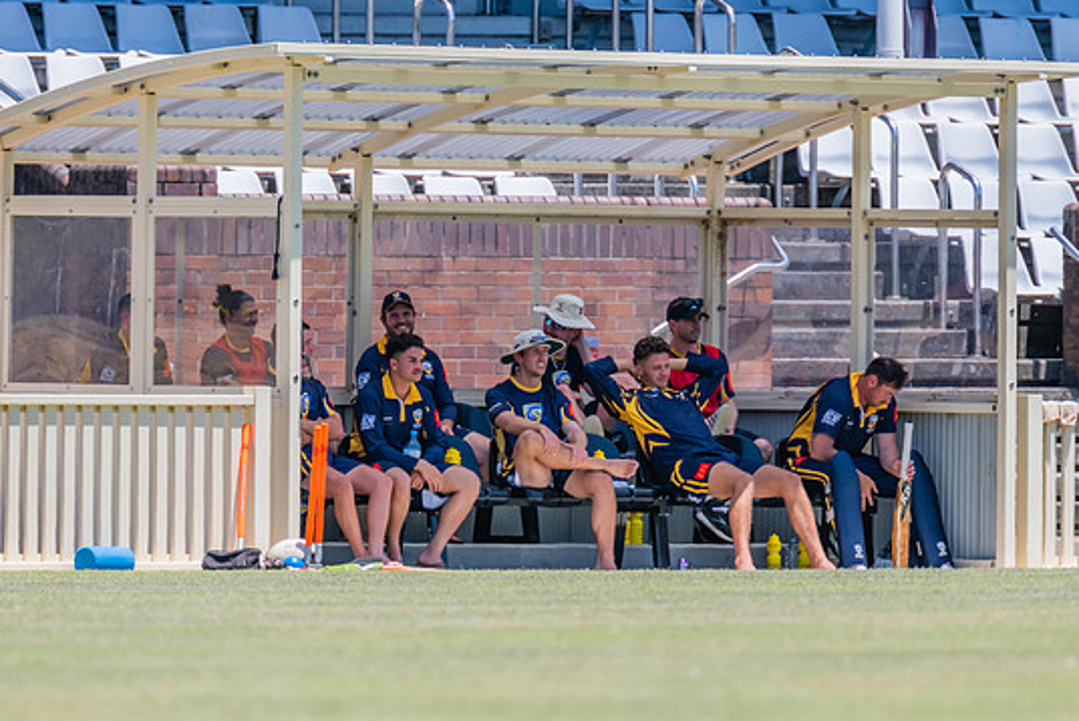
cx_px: 506
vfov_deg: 1.9
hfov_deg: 2.9
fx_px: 21561
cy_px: 377
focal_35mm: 719
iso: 640
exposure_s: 1/2000
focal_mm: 600
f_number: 7.1
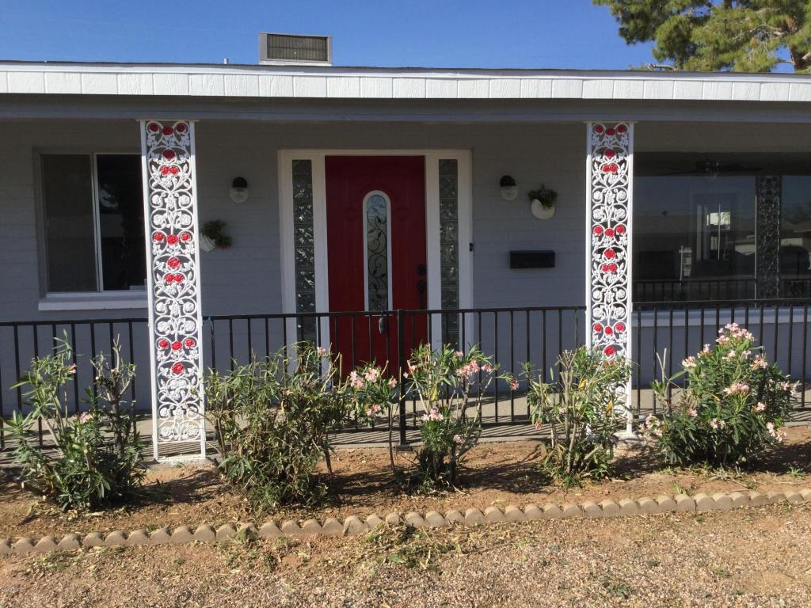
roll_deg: -0.3
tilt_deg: -5.9
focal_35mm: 31
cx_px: 406
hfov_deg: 58.4
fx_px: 726
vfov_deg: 45.4
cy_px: 304
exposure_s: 1/1404
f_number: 2.4
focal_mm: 3.3
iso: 25
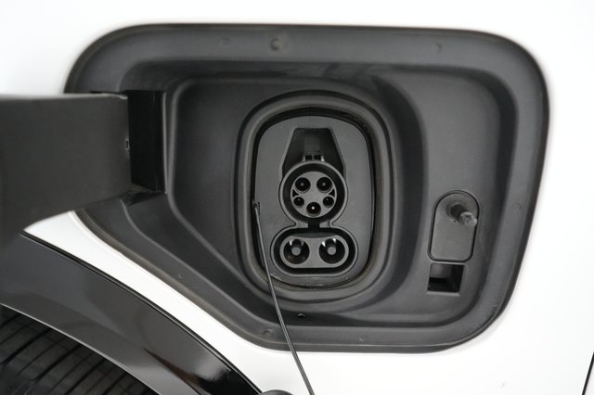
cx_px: 297
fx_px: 462
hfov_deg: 65.5
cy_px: 198
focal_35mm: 28
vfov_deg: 46.4
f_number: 2.8
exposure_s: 1/320
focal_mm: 28
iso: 12800
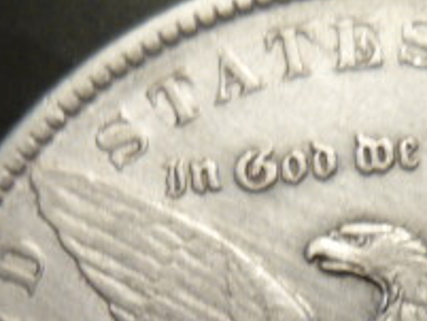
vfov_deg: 13.3
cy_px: 491
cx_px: 387
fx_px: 1296
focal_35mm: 105
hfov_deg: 18.4
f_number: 2.8
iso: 100
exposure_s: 1/50
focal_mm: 5.5
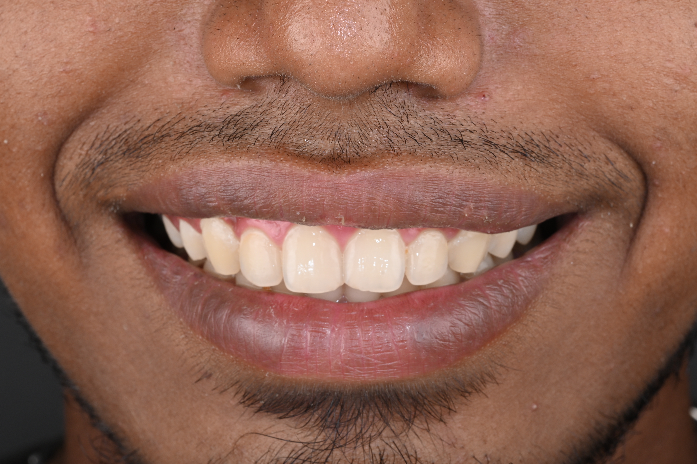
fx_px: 3049
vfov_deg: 8.7
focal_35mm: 158
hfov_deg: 13.0
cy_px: 232
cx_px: 348
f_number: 20
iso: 100
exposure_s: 1/200
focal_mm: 105
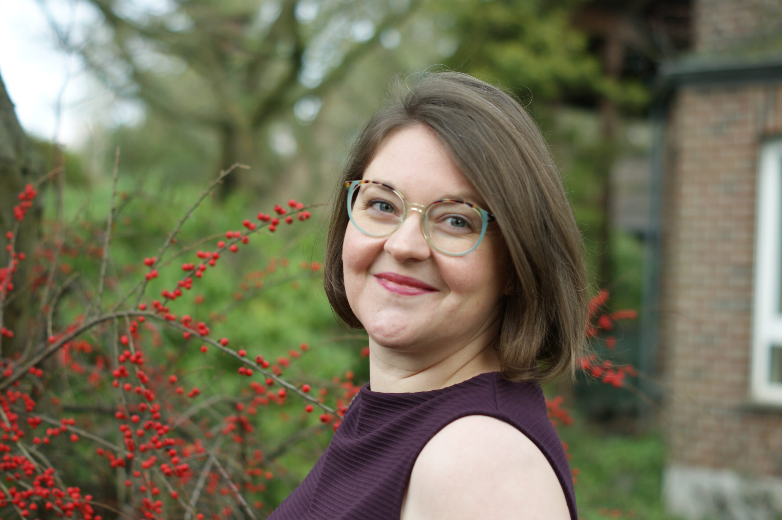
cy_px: 260
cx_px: 391
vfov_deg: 18.2
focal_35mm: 75
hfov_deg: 27.0
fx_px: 1628
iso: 100
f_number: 2.5
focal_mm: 50
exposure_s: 1/160
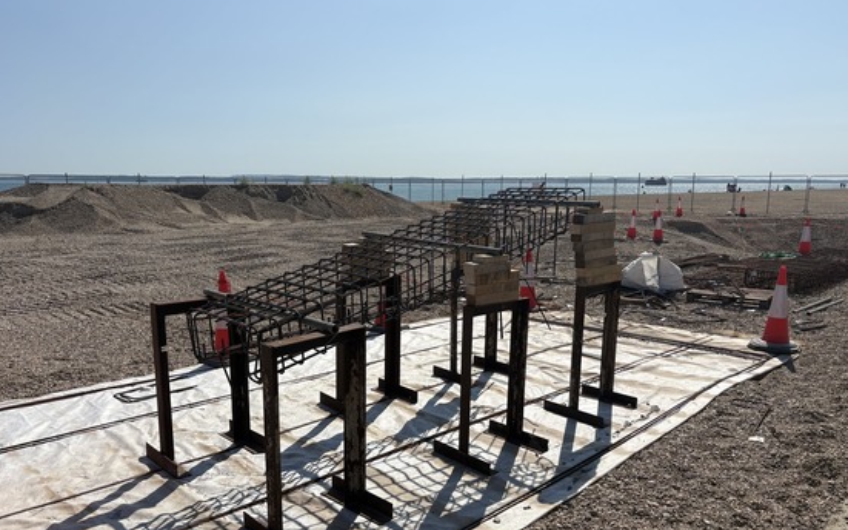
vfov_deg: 44.3
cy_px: 310
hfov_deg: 66.5
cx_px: 429
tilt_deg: -11.0
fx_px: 647
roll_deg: +0.4
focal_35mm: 28
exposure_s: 1/8850
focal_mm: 5.96
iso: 50
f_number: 1.6
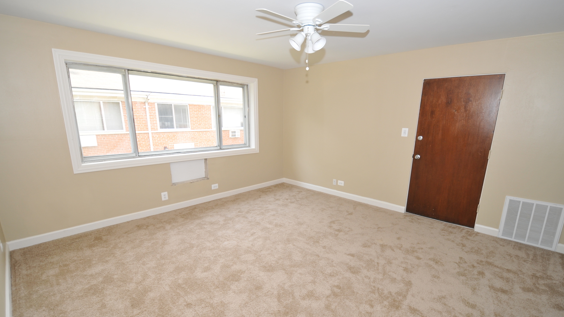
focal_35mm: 16
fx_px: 239
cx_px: 284
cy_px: 183
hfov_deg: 99.4
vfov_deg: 66.7
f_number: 4
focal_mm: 10
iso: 200
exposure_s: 1/80
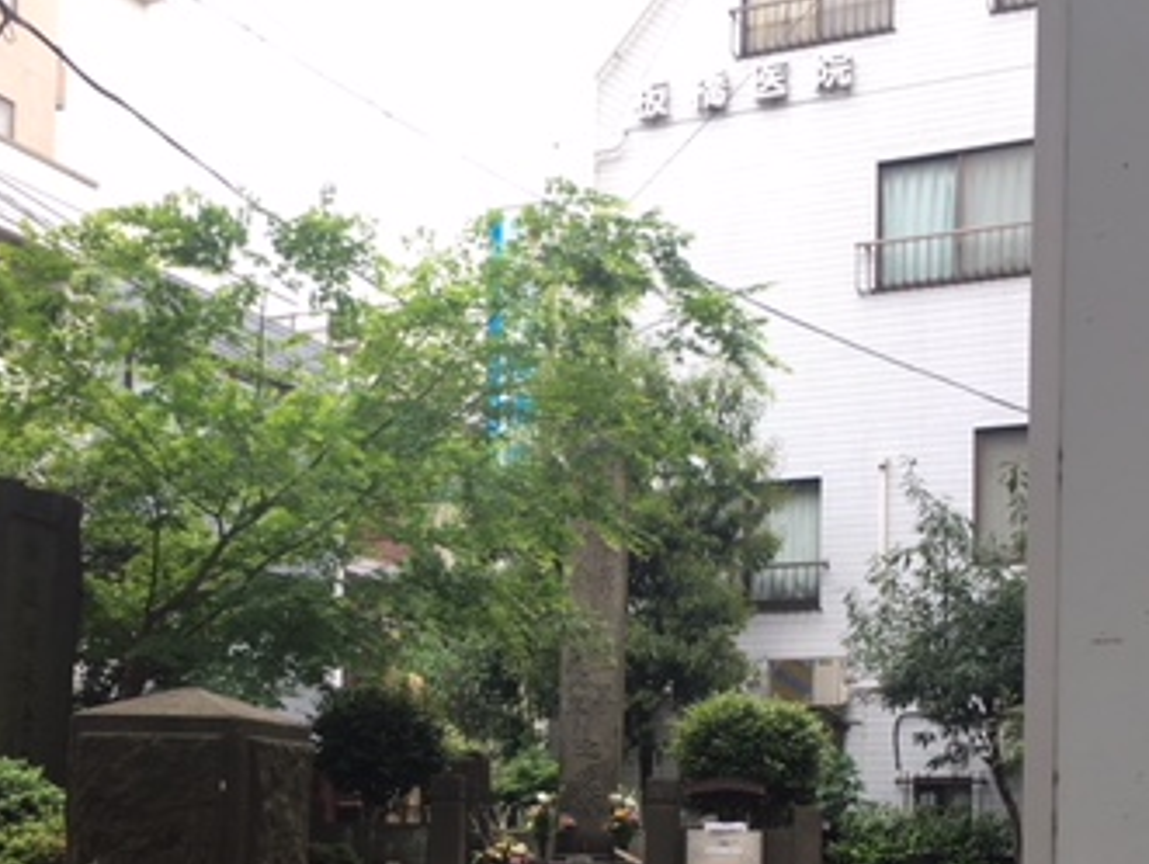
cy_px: 743
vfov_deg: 25.5
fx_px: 1861
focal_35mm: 56
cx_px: 573
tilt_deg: +3.9
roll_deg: -1.2
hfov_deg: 34.3
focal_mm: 4.15
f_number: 2.2
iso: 25
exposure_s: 1/180
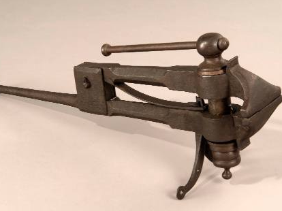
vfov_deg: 13.0
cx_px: 139
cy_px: 101
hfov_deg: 17.3
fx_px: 928
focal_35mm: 114
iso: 100
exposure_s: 15
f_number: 22
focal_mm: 98
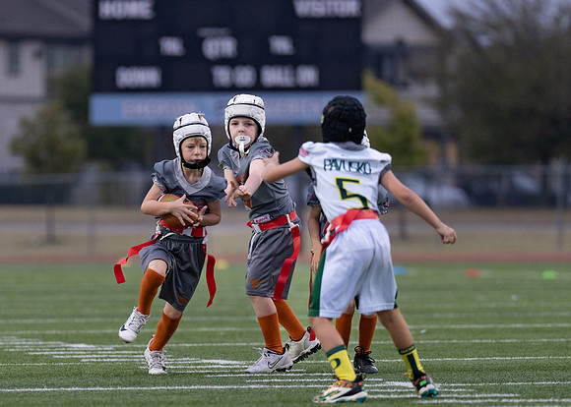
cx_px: 202
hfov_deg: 5.0
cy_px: 254
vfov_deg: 3.6
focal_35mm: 405
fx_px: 6565
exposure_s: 1/1000
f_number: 2.8
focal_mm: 200
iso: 800
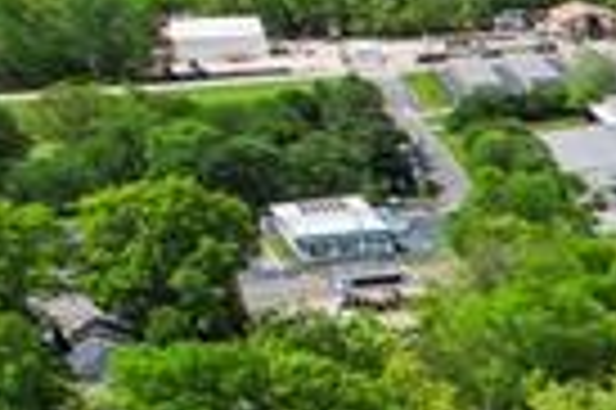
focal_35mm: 164
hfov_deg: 8.5
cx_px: 2253
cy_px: 1090
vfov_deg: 7.6
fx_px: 2803
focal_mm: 8.4
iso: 100
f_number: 2.8
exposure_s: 1/2500
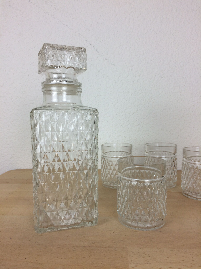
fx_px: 225
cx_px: 100
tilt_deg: -5.4
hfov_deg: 48.2
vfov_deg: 61.7
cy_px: 134
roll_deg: +1.6
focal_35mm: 29
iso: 40
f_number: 2.2
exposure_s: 1/100
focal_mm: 4.15
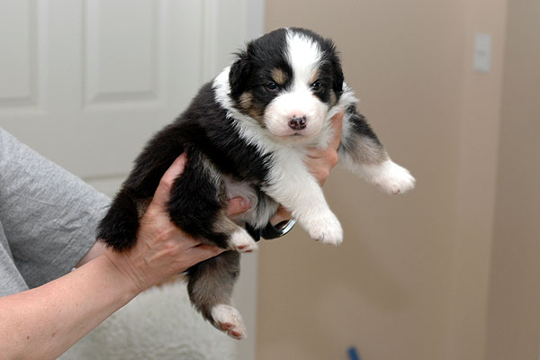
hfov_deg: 29.9
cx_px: 270
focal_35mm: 68
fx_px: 1012
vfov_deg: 20.2
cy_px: 180
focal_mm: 45
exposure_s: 1/60
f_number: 5
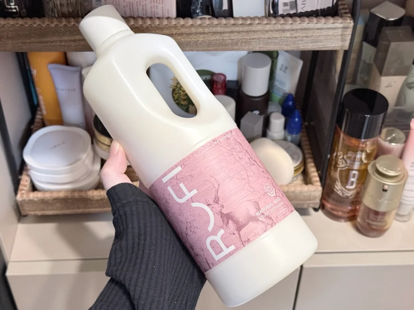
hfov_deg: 39.7
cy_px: 155
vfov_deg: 30.3
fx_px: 574
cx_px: 207
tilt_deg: -43.3
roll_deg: -1.0
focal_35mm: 48
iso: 250
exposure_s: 1/47
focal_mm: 6.76
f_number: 1.78
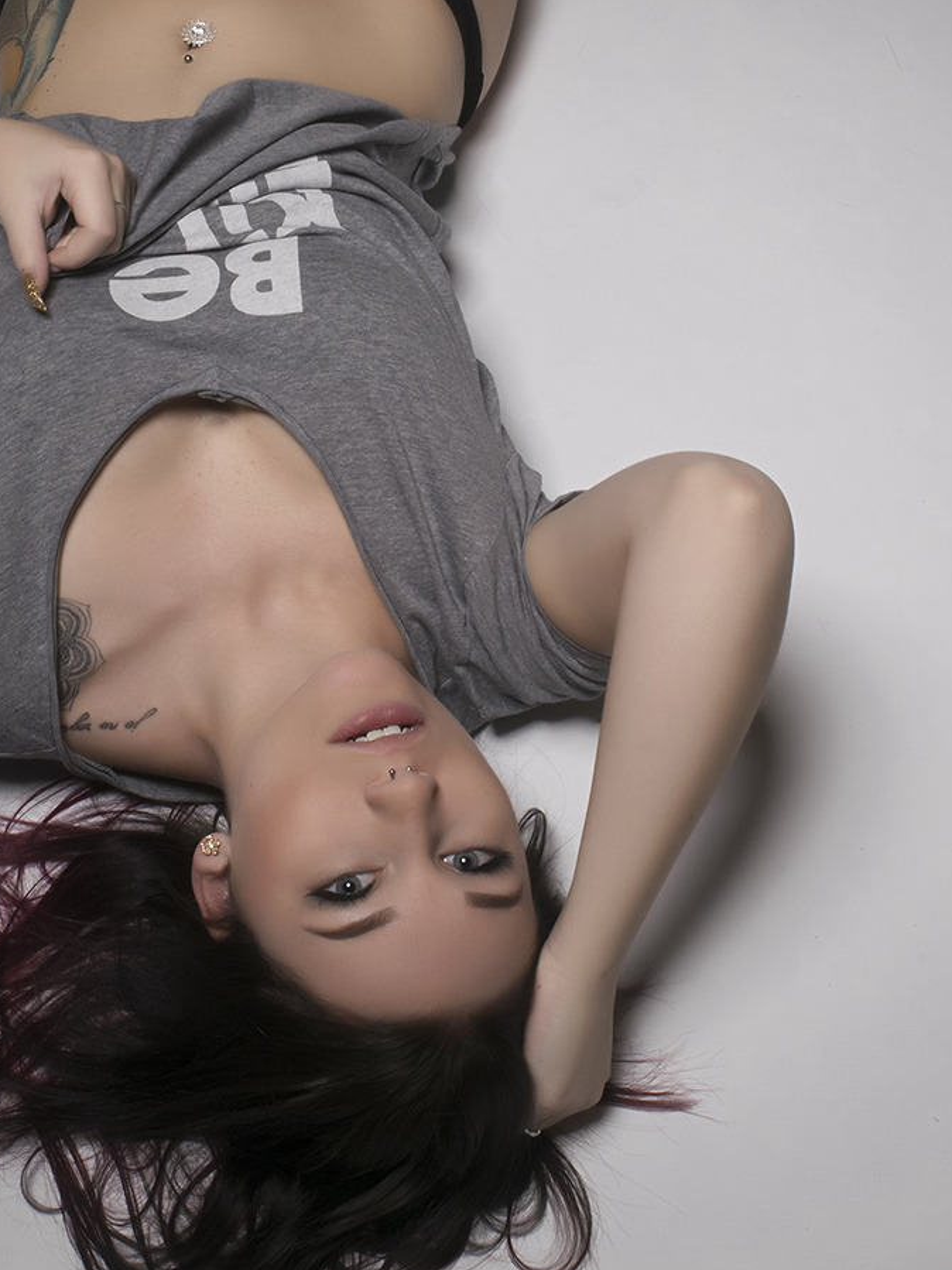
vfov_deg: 25.0
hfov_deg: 19.1
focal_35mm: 77
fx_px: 2824
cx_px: 314
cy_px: 290
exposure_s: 1/100
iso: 200
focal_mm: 30
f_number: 18
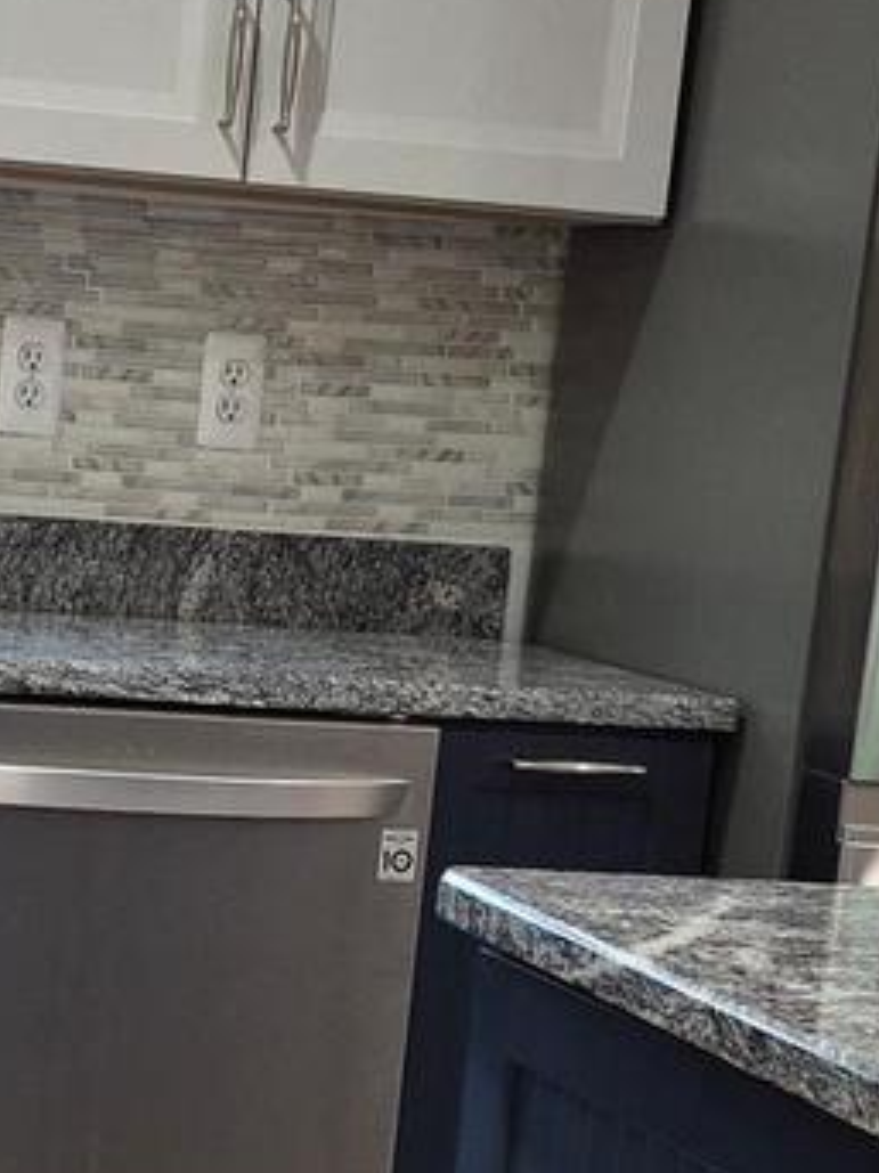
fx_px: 3489
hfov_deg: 14.1
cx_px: -38
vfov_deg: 18.8
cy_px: 988
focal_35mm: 103
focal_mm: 5.4
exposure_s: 1/120
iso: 200
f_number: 1.8
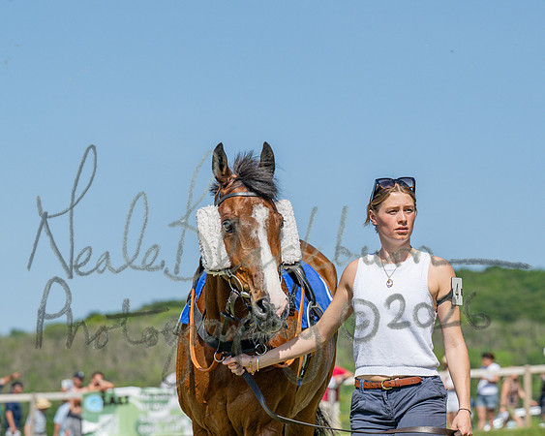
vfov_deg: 8.7
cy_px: 218
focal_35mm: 177
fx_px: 2852
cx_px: 272
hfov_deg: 10.9
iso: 200
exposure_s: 1/2500
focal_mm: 105
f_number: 4.5
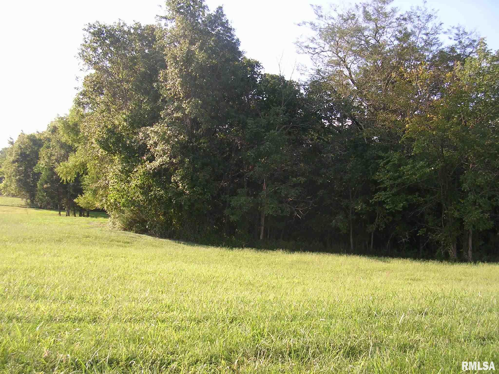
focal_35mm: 38
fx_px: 548
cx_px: 250
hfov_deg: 49.0
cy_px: 187
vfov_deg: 37.7
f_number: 2.8
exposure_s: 1/326
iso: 50
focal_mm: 5.8
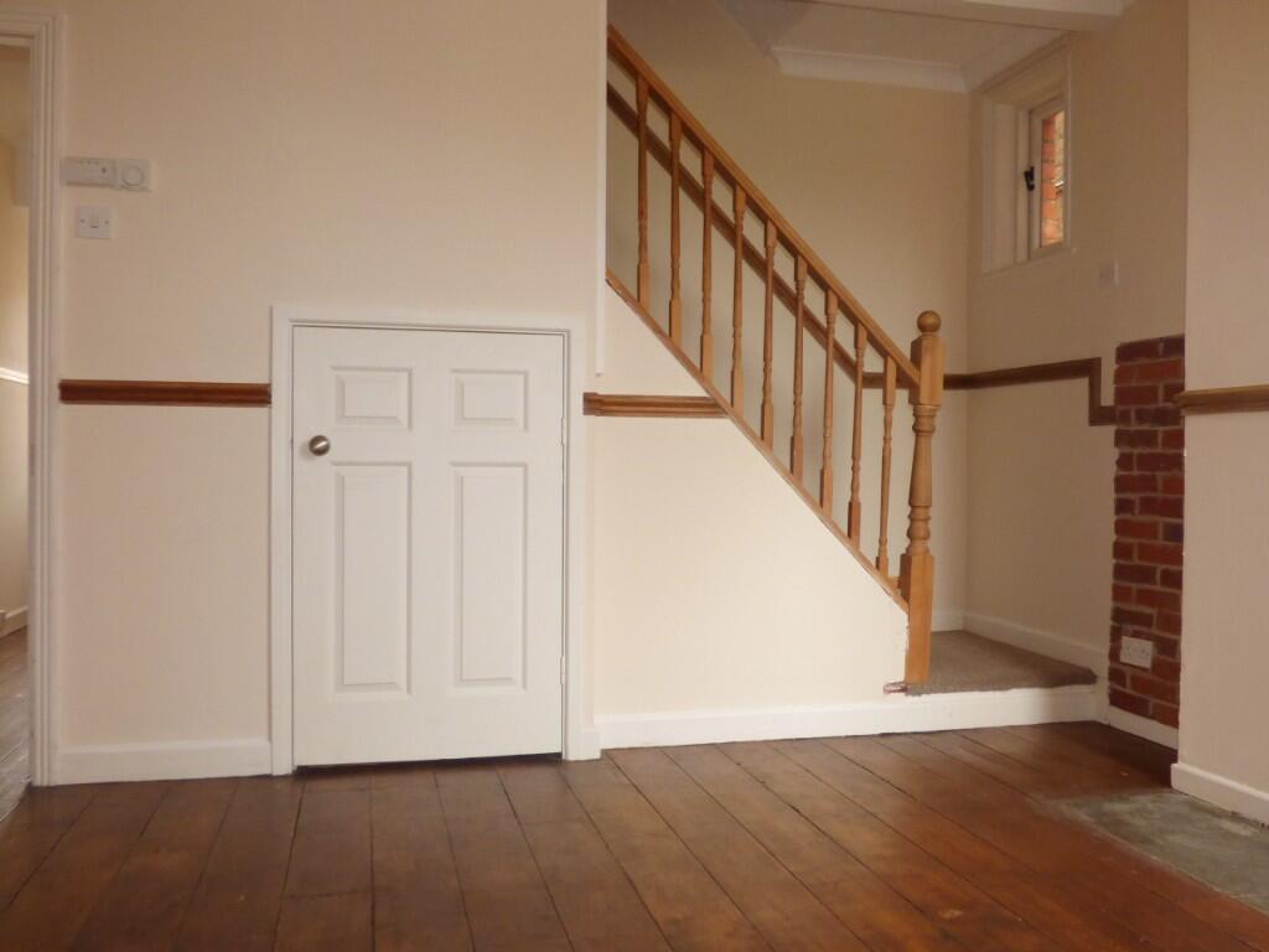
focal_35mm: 30
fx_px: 1100
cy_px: 476
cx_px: 634
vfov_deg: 46.8
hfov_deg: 60.0
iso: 320
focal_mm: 5.29
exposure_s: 1/60
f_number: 3.3
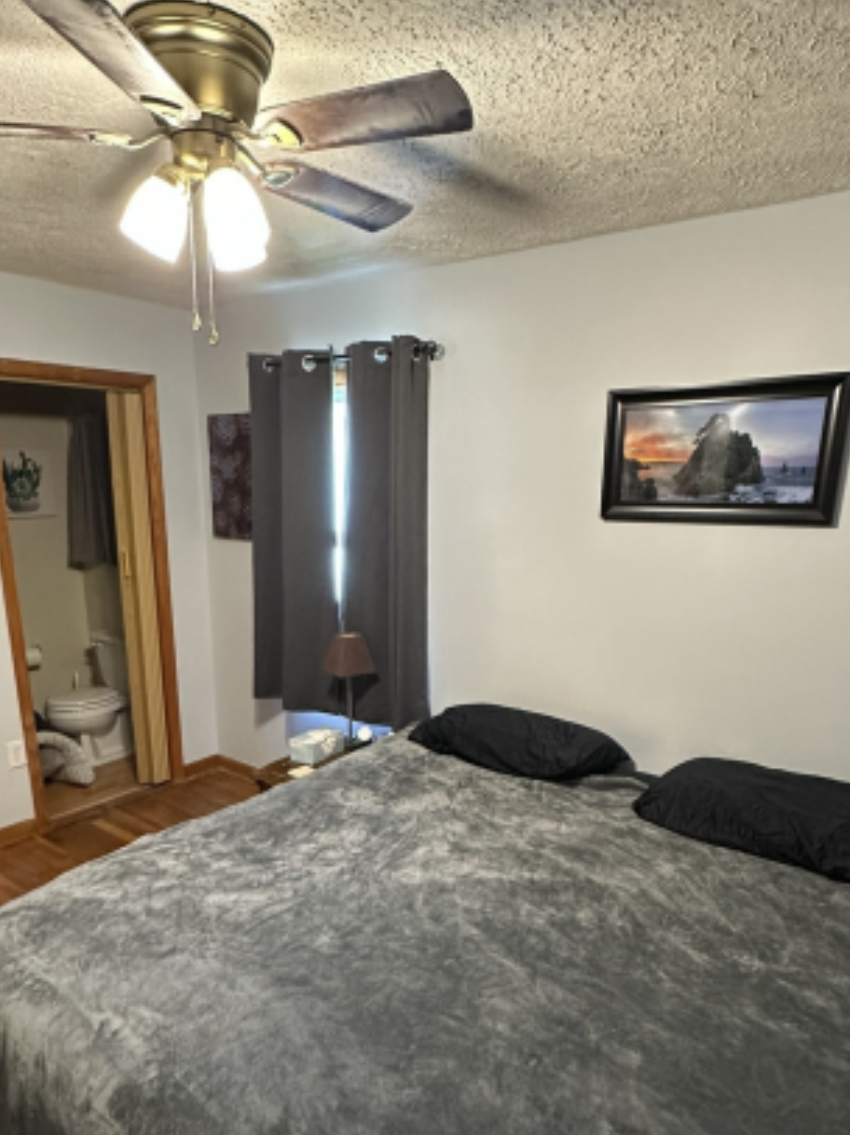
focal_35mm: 23
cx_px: 403
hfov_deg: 58.8
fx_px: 754
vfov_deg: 72.7
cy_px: 709
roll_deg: -1.9
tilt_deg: -15.8
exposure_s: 1/60
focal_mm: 2.22
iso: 640
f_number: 2.2
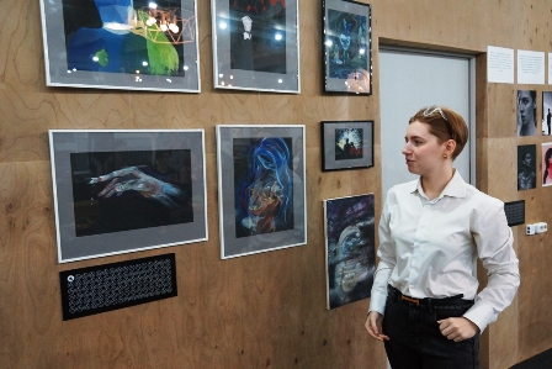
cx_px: 276
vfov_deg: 43.6
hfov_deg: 61.9
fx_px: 460
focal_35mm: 30
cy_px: 184
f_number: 4
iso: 1000
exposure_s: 1/160
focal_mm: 20
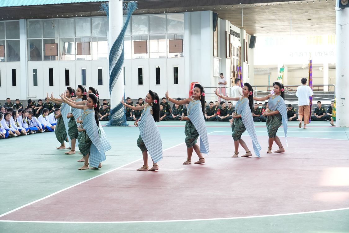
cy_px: 116
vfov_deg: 22.1
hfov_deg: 32.6
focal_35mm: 62
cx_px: 174
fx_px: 596
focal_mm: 41
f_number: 5
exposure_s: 1/200
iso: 1250
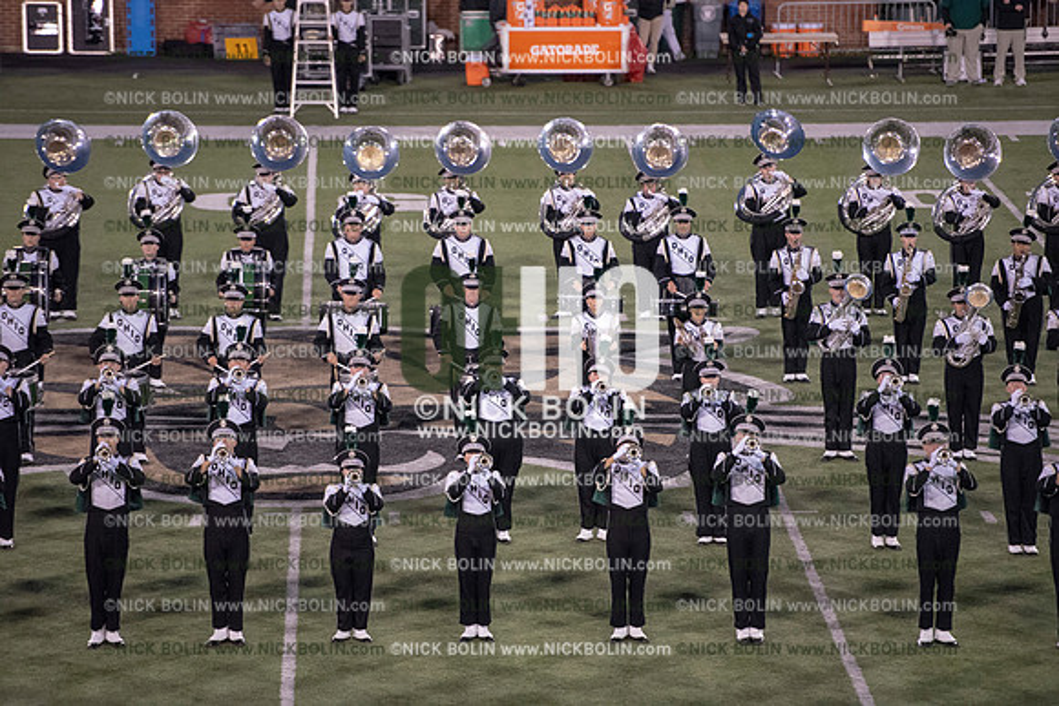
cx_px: 530
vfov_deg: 6.9
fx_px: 5884
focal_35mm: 200
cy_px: 353
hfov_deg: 10.3
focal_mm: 200
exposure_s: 1/1250
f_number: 3.2
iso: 5000
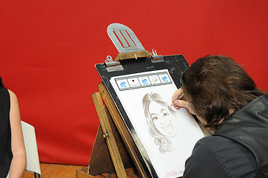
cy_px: 130
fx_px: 573
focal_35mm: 77
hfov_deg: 26.0
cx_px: 68
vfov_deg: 17.6
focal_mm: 48
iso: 1600
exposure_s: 1/60
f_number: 5.6
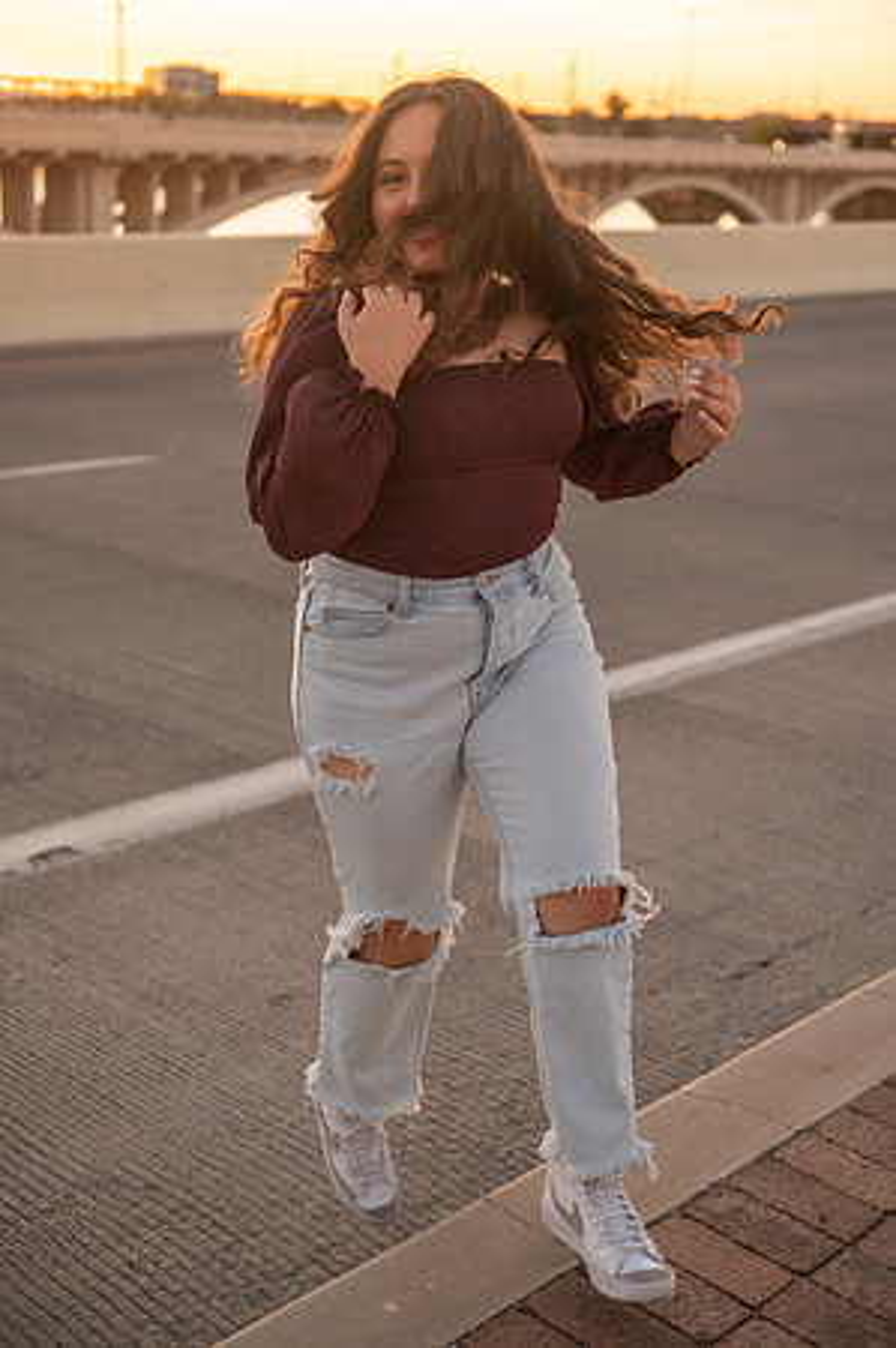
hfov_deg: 28.0
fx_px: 1796
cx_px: 448
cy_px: 674
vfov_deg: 41.2
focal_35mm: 48
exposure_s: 1/640
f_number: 3.2
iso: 640
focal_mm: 48
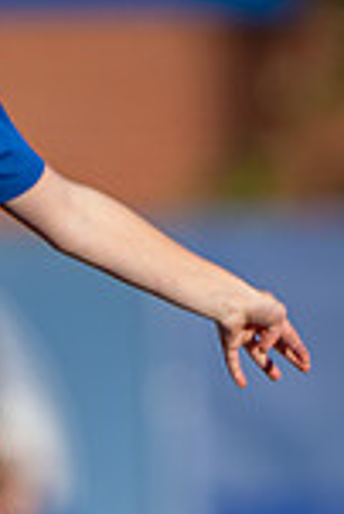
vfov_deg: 1.0
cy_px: 636
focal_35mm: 1996
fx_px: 28542
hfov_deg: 0.7
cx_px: 108
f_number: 2.8
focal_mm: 400
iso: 125
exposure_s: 1/2000
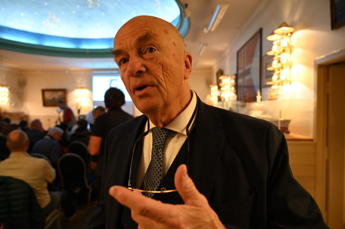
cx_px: 172
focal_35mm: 24
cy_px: 114
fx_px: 230
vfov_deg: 53.1
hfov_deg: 73.8
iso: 1100
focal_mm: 24
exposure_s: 1/25
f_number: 4
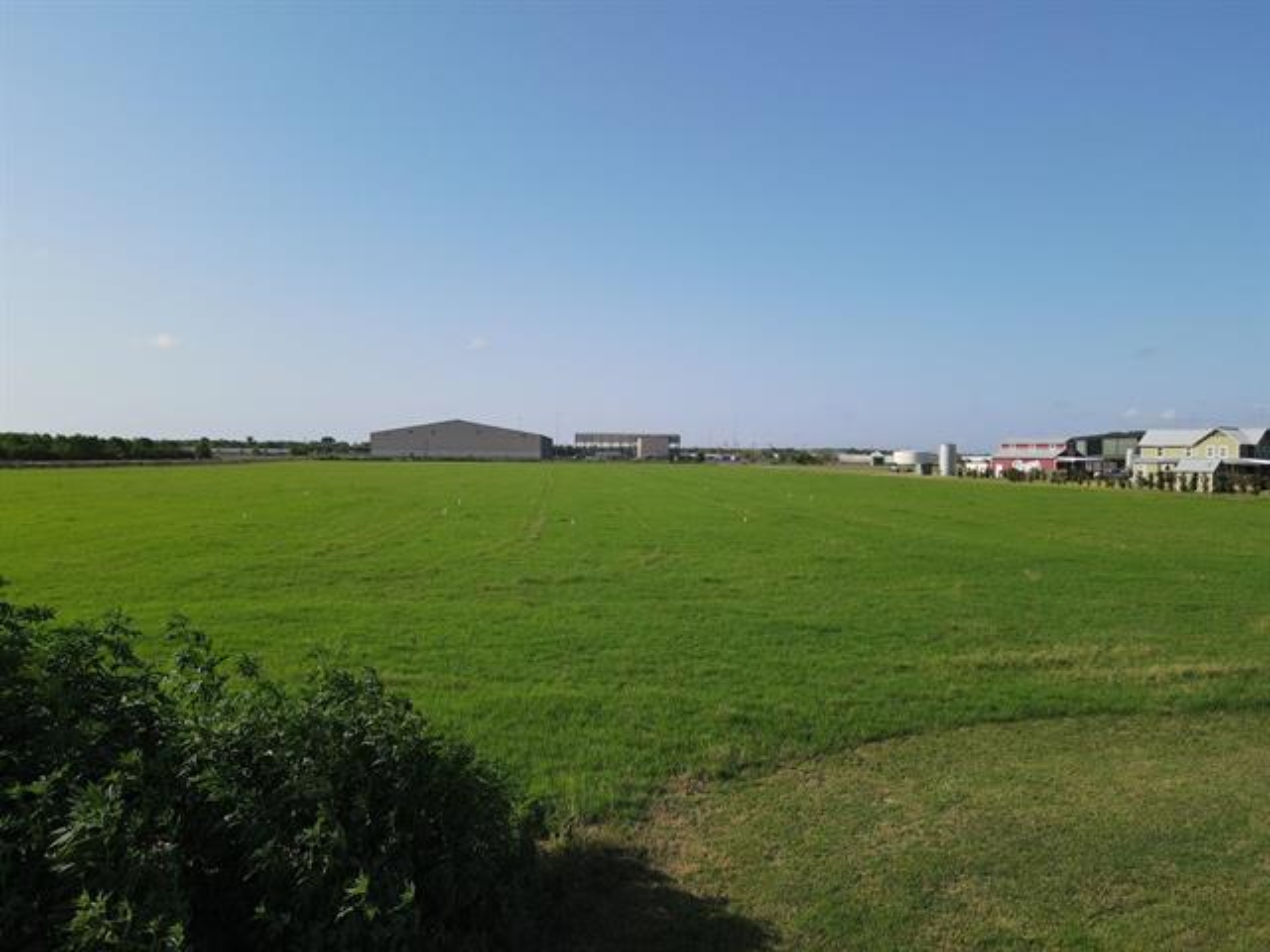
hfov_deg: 71.6
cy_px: 476
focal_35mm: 24
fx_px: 881
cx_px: 635
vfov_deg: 56.8
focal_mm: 4.5
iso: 100
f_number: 2.8
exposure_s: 1/800
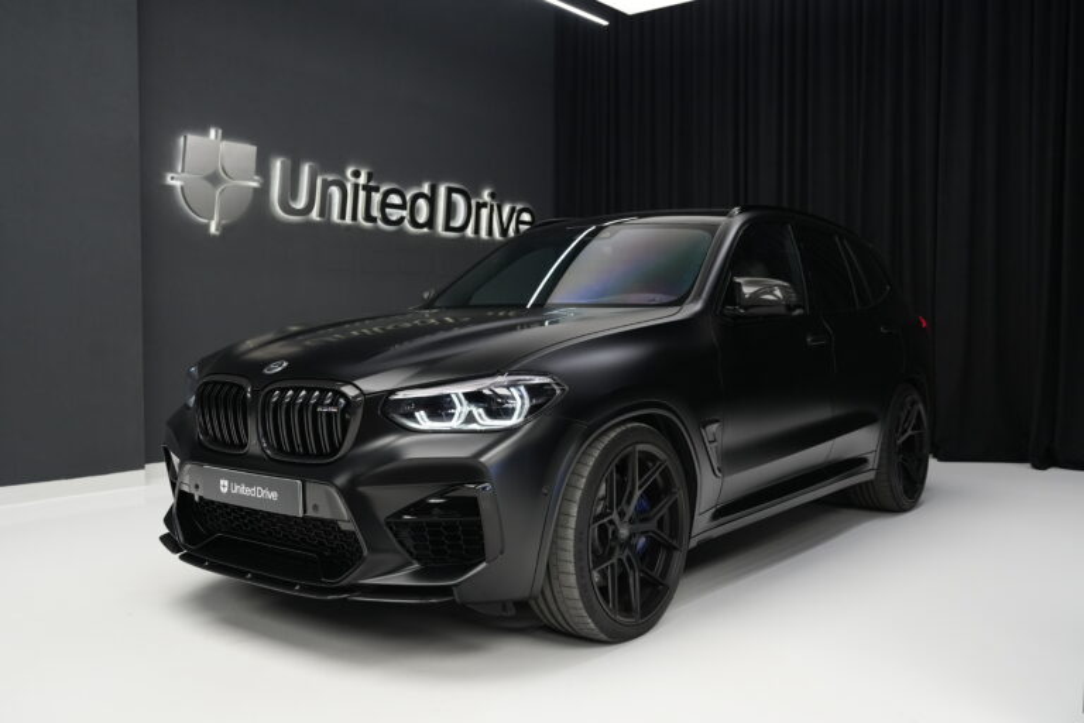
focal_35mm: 33
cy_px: 362
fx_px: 994
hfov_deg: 57.2
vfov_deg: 40.0
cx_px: 542
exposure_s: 1/60
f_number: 4
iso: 2500
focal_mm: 33
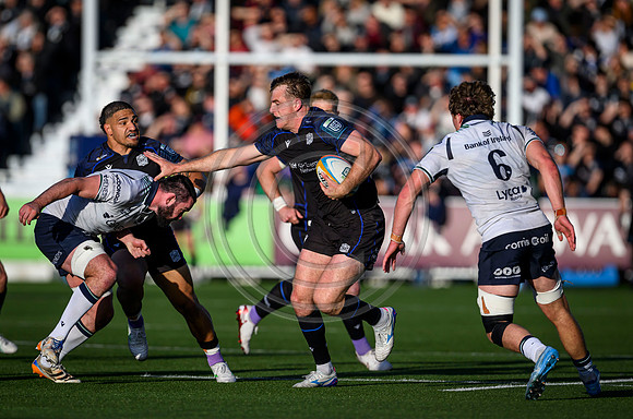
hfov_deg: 4.1
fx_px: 8769
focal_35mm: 500
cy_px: 206
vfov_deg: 2.7
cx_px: 311
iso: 800
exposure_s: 1/12800
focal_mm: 400
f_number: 3.5
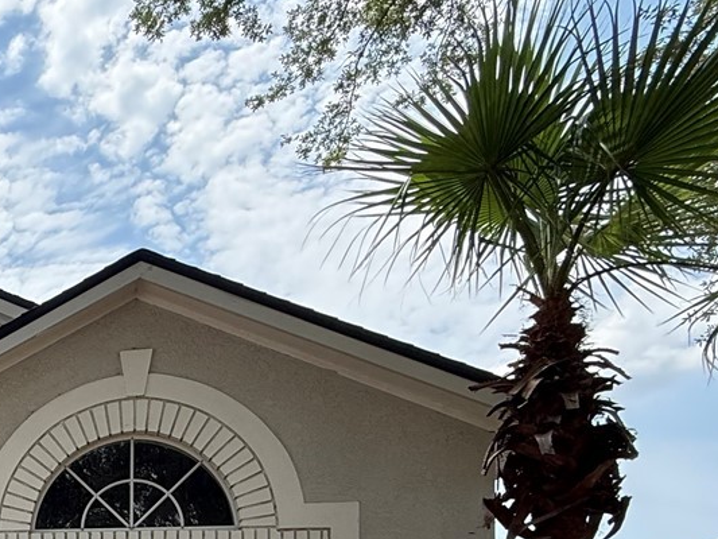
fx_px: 871
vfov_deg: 29.9
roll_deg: -1.4
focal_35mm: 42
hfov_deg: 34.5
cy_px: 628
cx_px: -171
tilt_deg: +3.5
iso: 64
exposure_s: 1/770
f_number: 2.2
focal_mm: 2.22
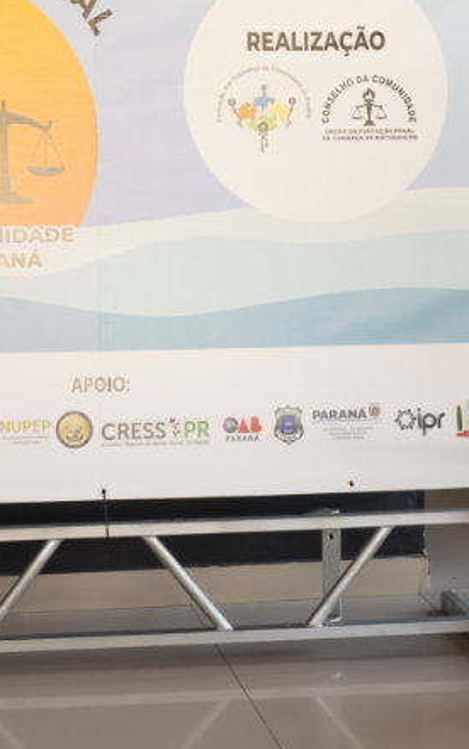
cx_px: 49
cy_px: 225
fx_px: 1982
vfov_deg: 21.3
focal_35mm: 97
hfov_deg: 13.4
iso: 320
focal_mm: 35
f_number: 4
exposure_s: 1/100
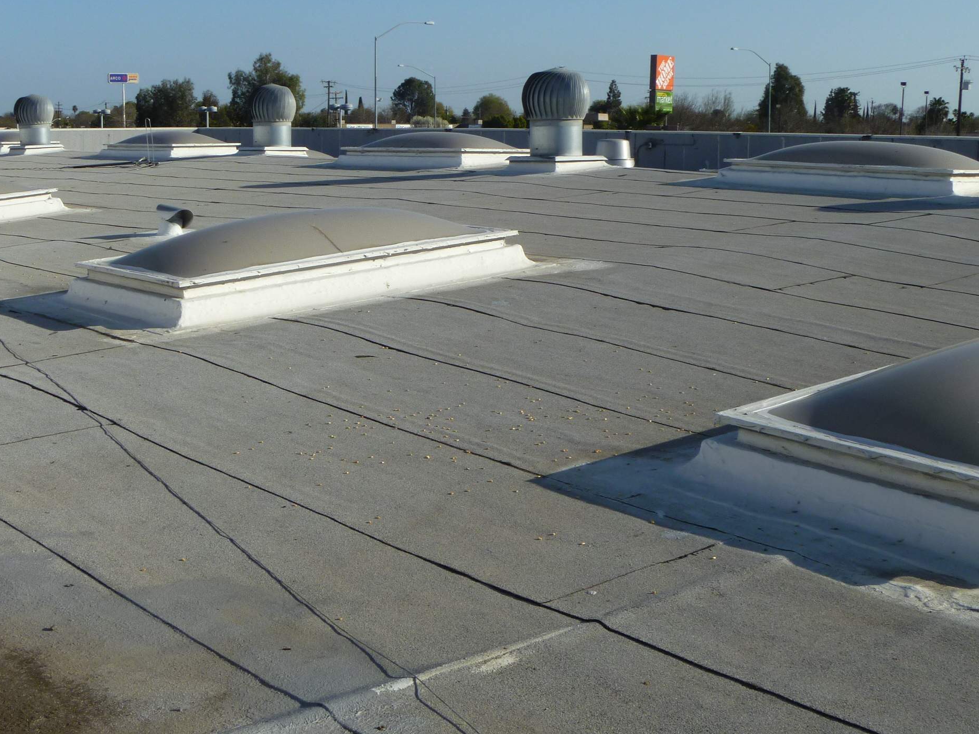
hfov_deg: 39.3
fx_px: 1357
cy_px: 382
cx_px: 350
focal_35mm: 48
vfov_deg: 30.3
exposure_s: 1/400
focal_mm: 6.3
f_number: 5.6
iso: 80
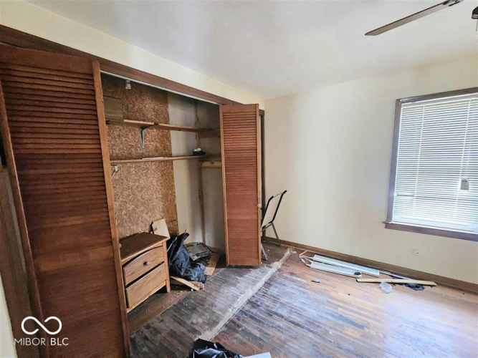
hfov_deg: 106.2
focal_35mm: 13
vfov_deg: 89.9
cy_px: 179
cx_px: 239
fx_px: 179
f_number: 2.2
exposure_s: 1/24
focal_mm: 2.2
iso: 2500
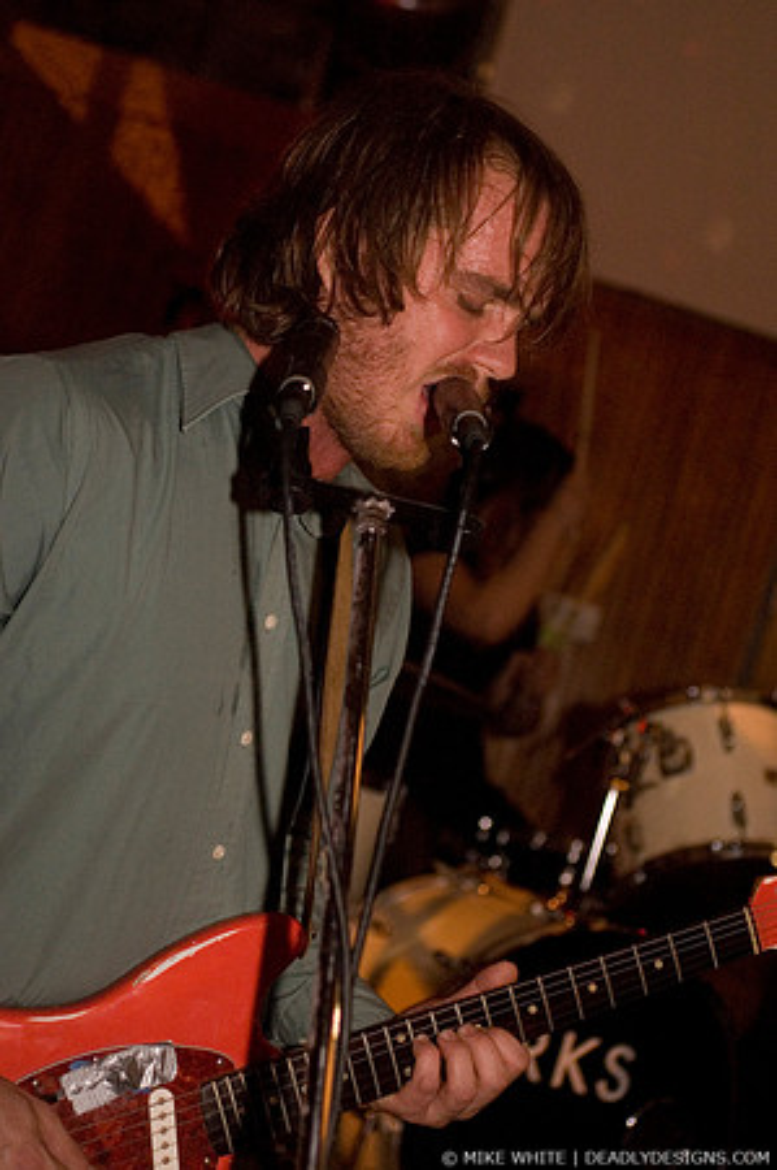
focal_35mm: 72
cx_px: 388
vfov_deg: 28.1
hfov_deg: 18.9
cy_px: 585
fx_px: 2336
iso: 1600
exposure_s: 1/25
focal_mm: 48
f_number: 2.8
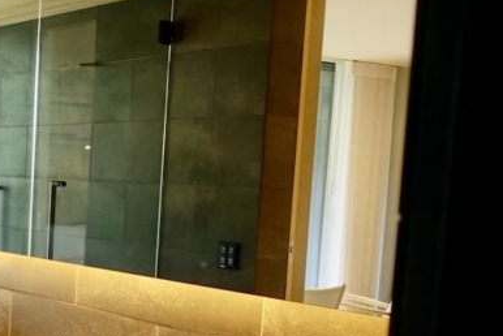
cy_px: 269
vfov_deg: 21.0
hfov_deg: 28.8
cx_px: -34
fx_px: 895
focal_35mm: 64
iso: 160
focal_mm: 8.8
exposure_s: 1/30
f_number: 1.8
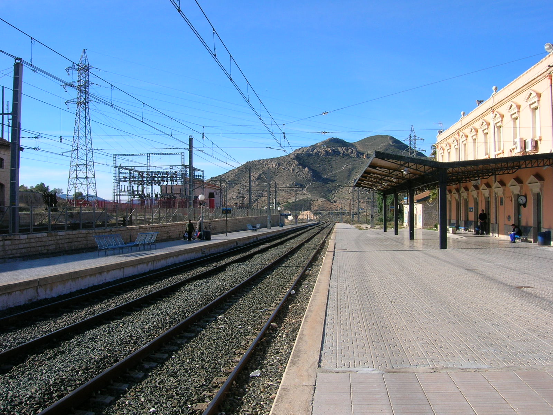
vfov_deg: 41.8
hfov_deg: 54.0
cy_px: 208
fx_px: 543
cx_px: 276
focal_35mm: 34
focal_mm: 5.7
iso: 50
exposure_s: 1/359
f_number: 4.9
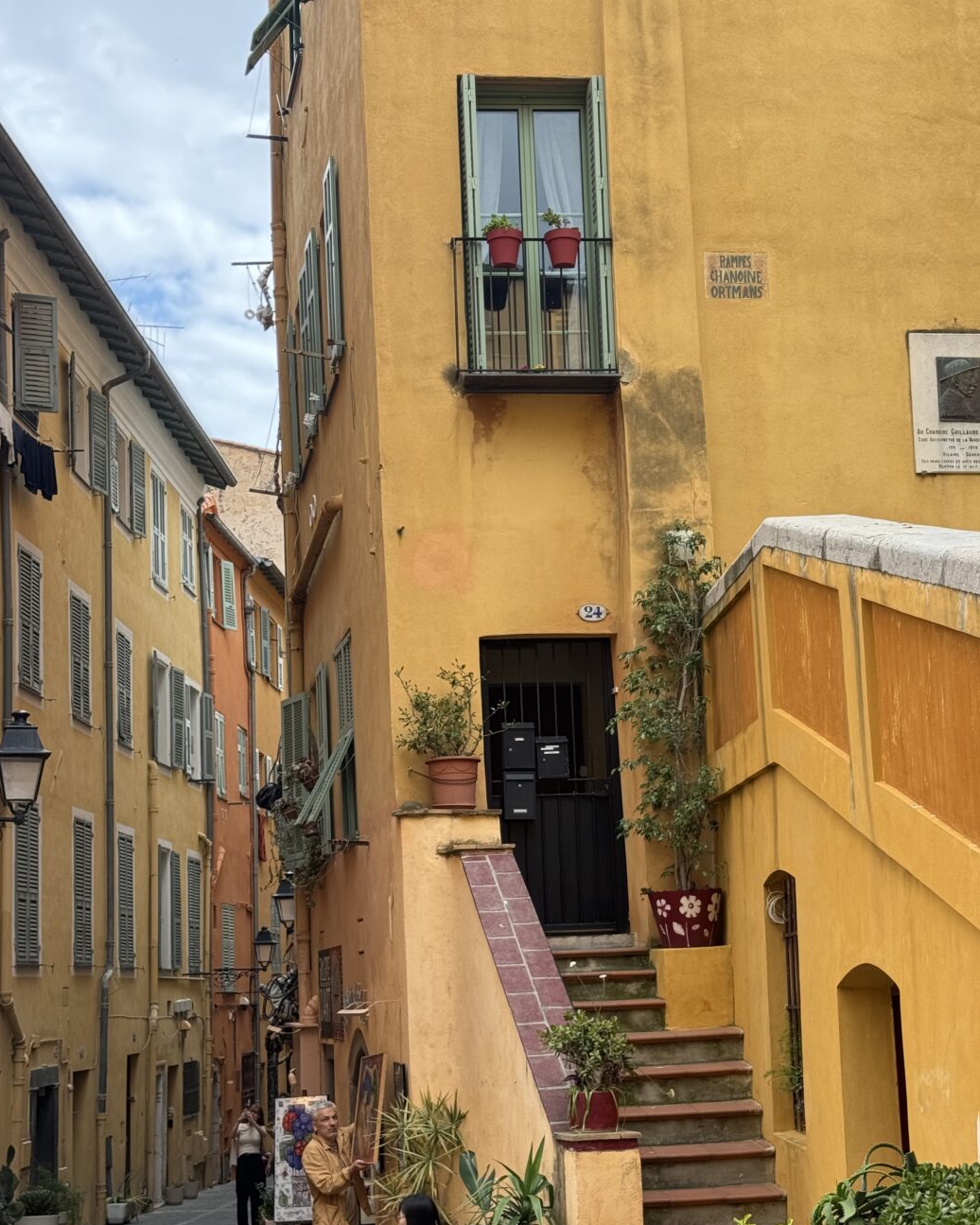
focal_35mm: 55
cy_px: 713
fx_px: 1994
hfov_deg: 27.6
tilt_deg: +7.1
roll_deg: +2.6
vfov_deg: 34.1
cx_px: 518
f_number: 1.78
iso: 64
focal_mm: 6.76
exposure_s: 1/843
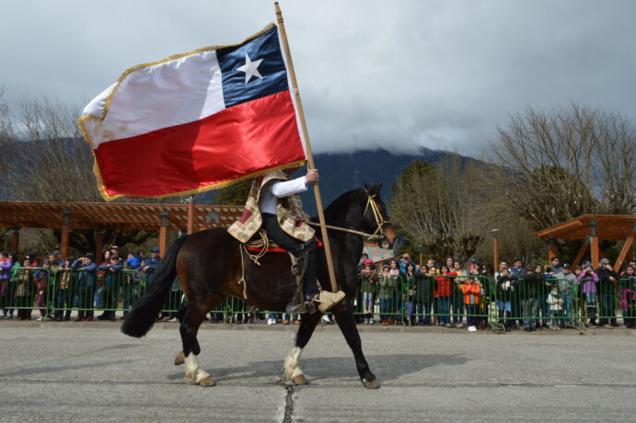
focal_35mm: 30
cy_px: 211
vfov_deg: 43.6
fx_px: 530
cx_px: 325
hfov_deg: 61.9
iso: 400
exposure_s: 1/1600
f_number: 5.6
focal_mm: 18
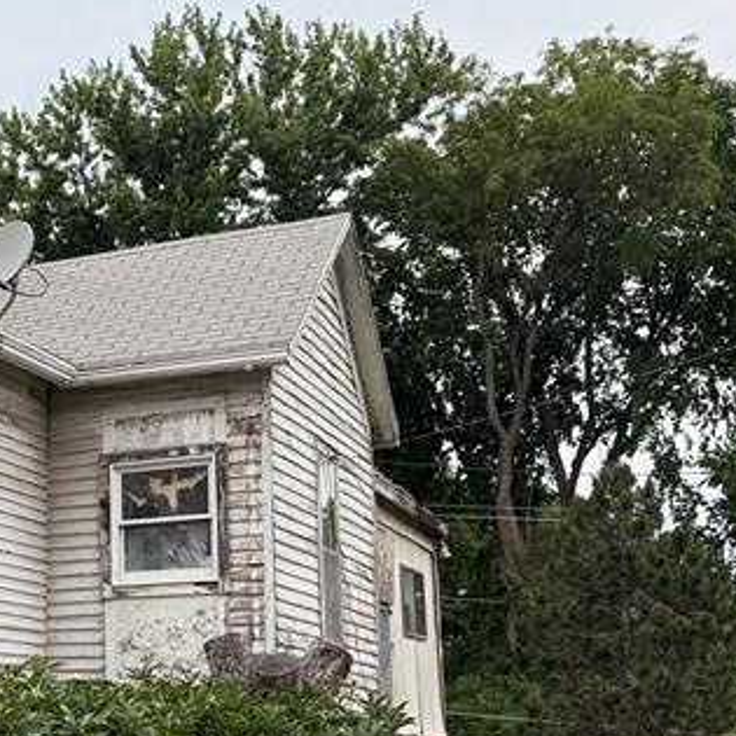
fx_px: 1660
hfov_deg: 21.2
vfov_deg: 24.6
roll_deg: +0.0
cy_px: 579
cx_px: -355
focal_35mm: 69
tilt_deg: +4.8
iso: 80
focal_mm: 6.76
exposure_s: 1/2000
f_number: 1.78
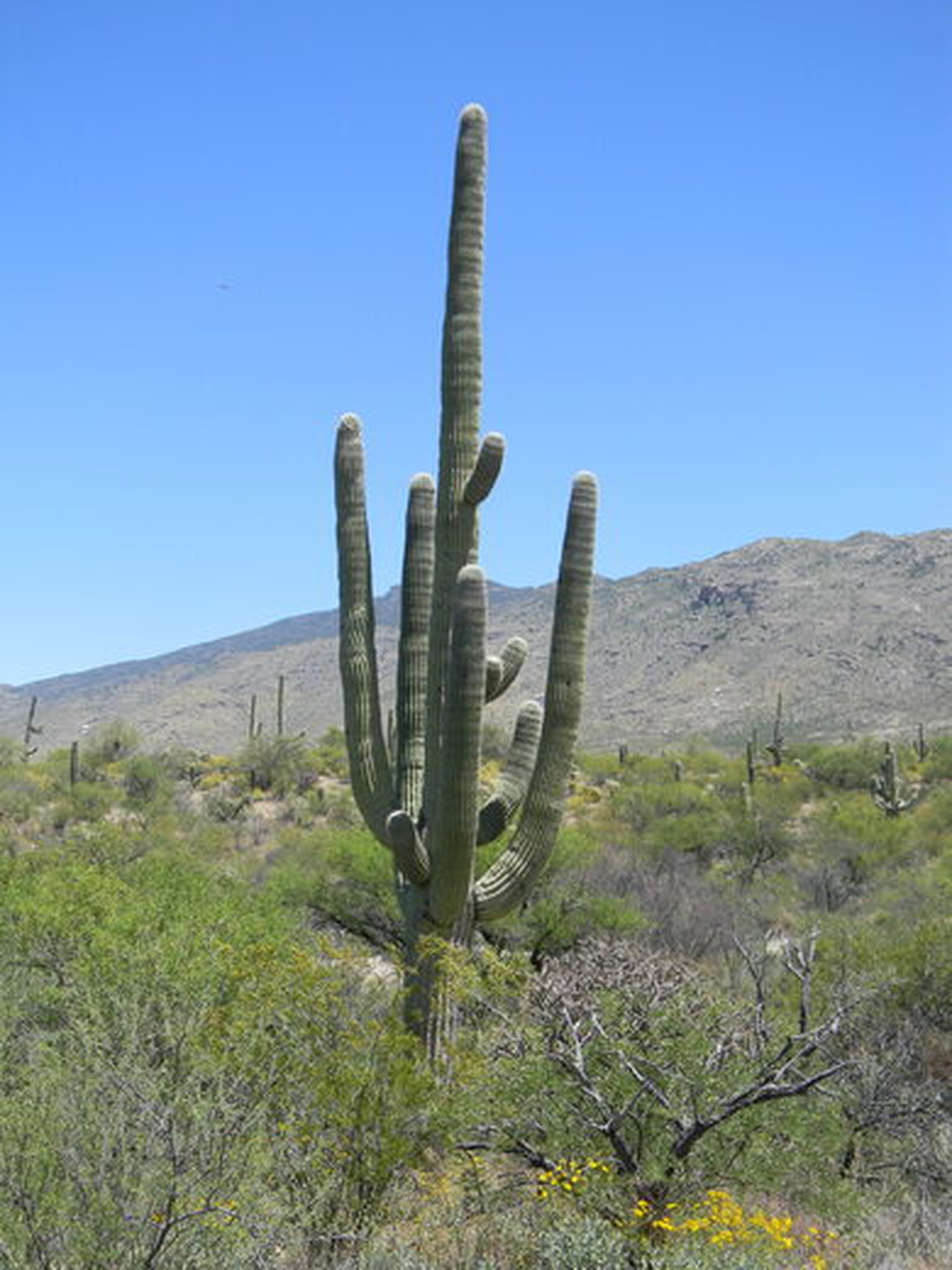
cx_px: 476
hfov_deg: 35.1
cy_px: 635
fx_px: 1503
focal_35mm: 41
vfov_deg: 45.8
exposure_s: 1/722
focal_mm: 7.3
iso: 80
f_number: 3.8
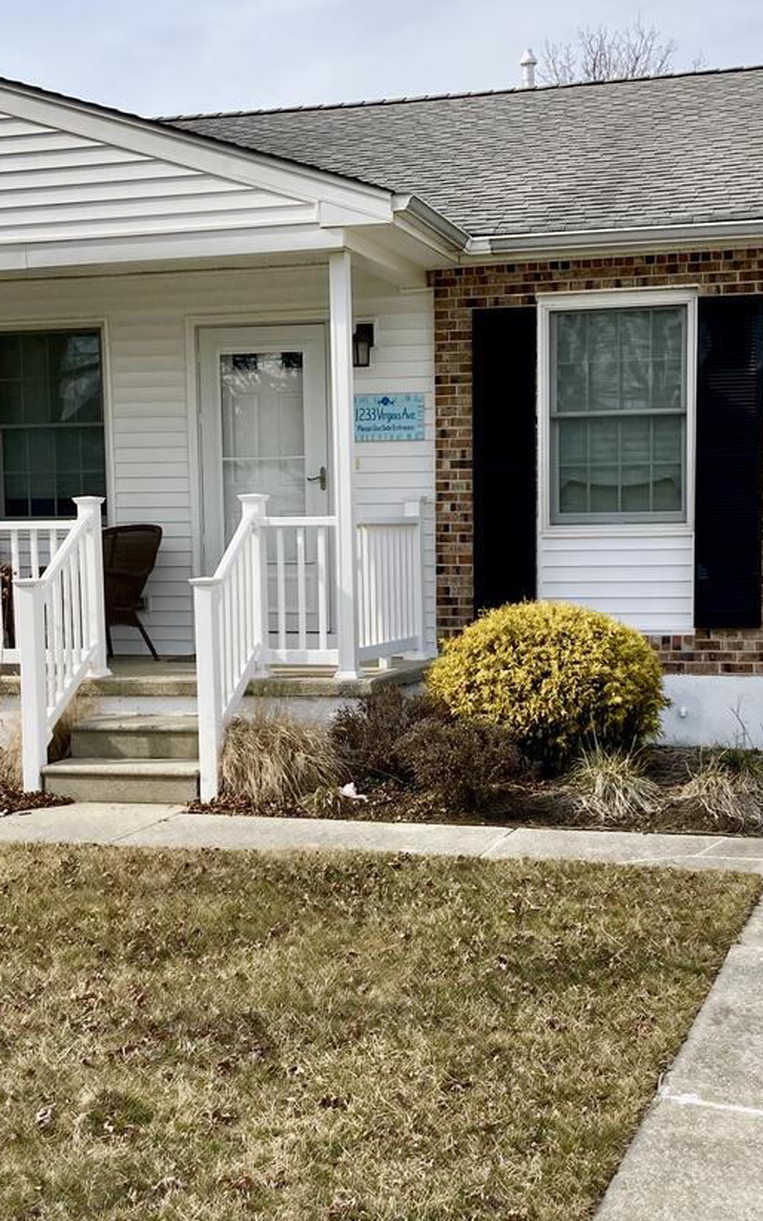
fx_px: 1729
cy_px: 677
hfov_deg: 24.9
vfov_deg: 38.8
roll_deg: -1.2
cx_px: 436
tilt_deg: -4.8
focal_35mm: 52
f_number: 1.8
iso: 20
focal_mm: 3.99
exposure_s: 1/1517
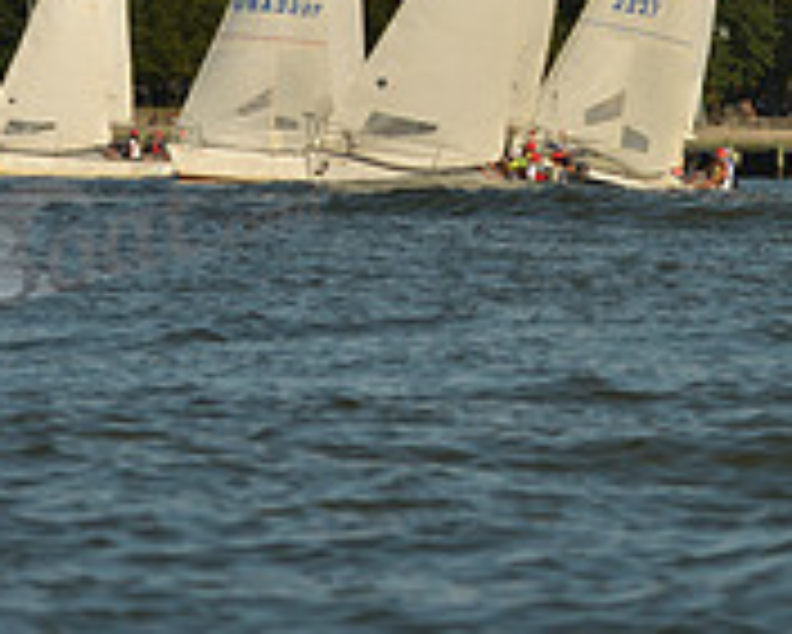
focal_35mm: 620
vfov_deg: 2.5
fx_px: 14541
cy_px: -25
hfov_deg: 3.1
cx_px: 558
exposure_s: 1/1000
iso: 200
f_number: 9
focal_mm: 200
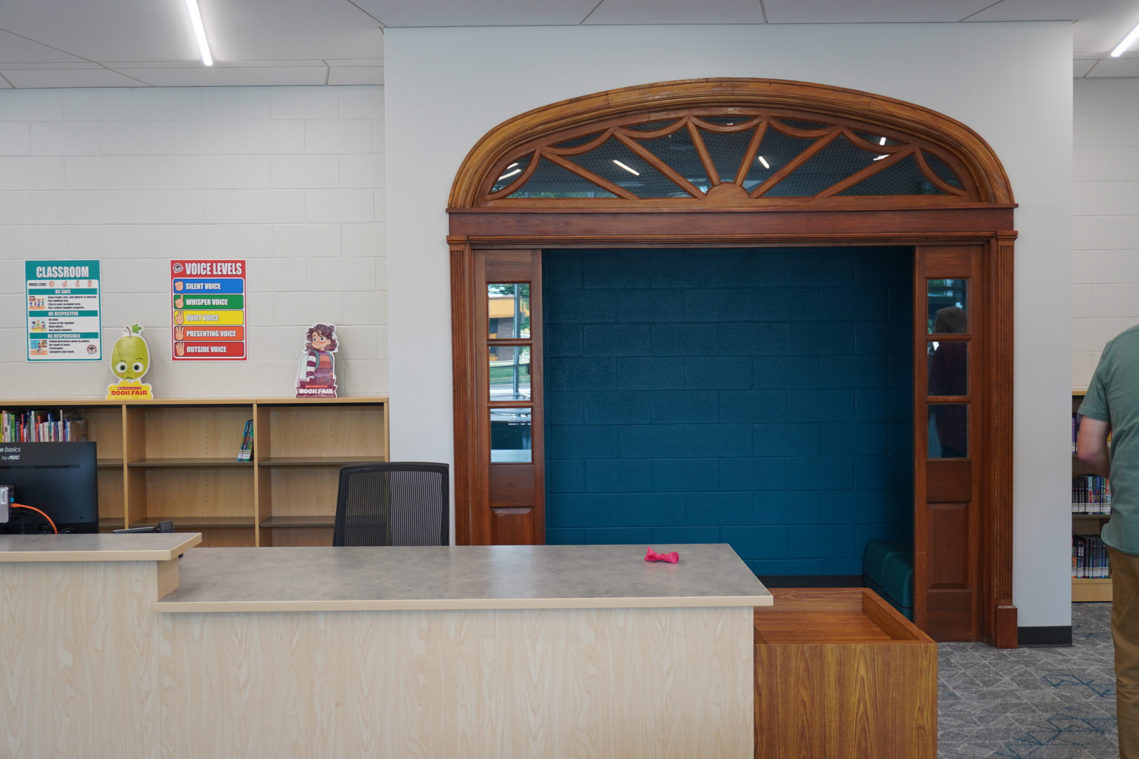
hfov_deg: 55.1
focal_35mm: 34
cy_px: 380
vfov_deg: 38.4
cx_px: 570
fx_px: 1092
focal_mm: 23
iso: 200
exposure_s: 1/40
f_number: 4
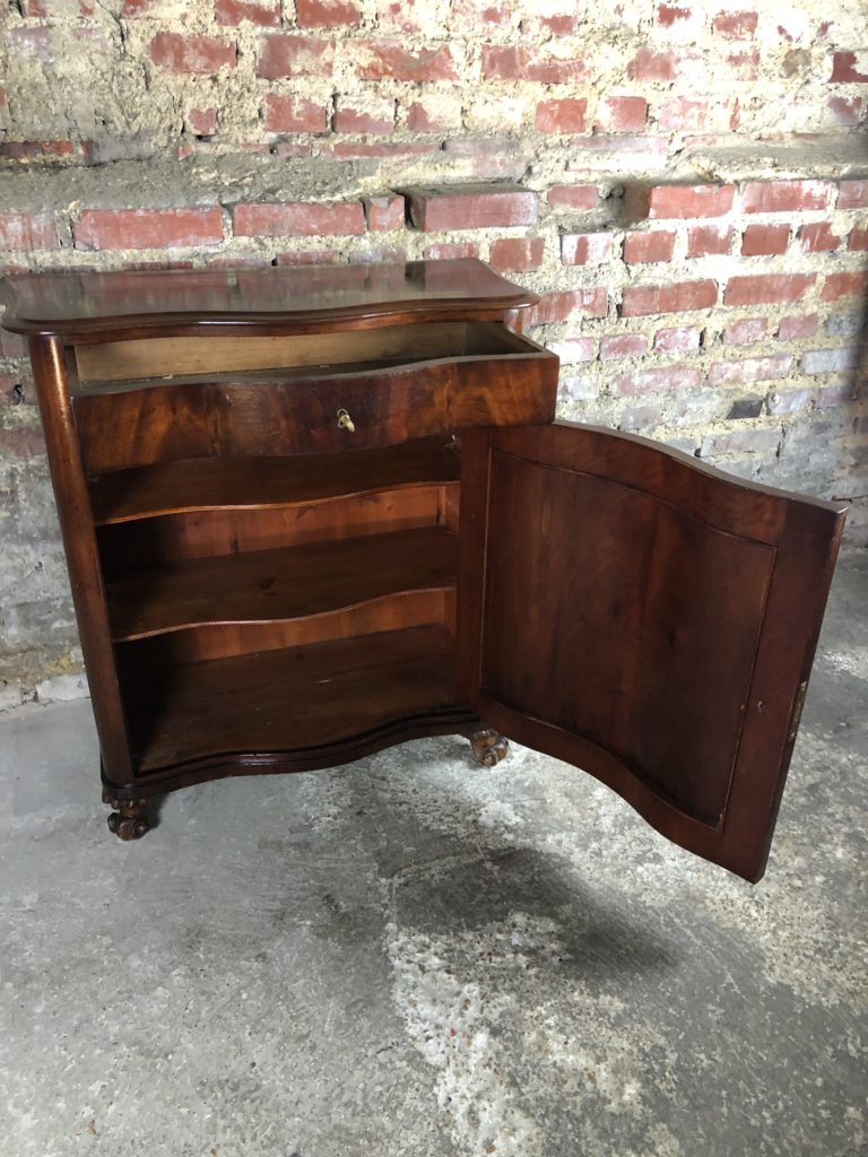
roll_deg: -1.4
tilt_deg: -27.4
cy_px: 578
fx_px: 936
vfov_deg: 63.4
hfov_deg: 49.7
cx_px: 434
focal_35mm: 28
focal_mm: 4
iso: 80
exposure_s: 1/17
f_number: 1.8
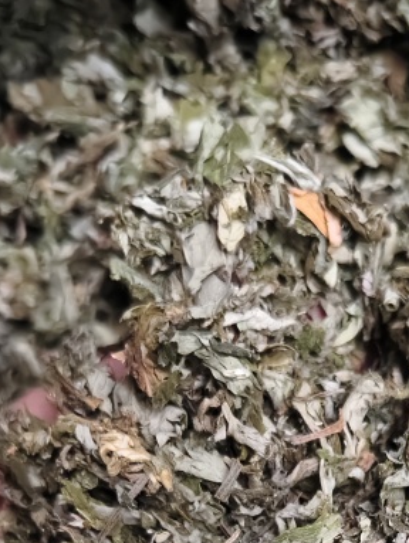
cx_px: 355
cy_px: 700
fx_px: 1007
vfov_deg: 26.0
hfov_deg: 22.5
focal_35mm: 64
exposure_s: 1/250
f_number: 1.88
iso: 3699
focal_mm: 5.56
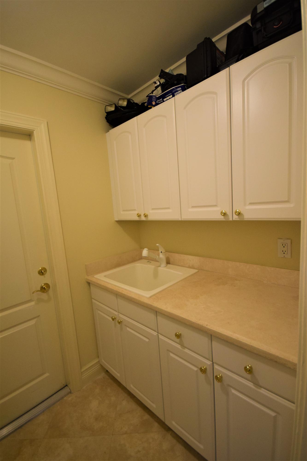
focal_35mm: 15
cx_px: 154
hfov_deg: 77.3
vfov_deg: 100.4
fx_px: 192
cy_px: 230
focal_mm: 10
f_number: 4
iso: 1100
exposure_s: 1/60
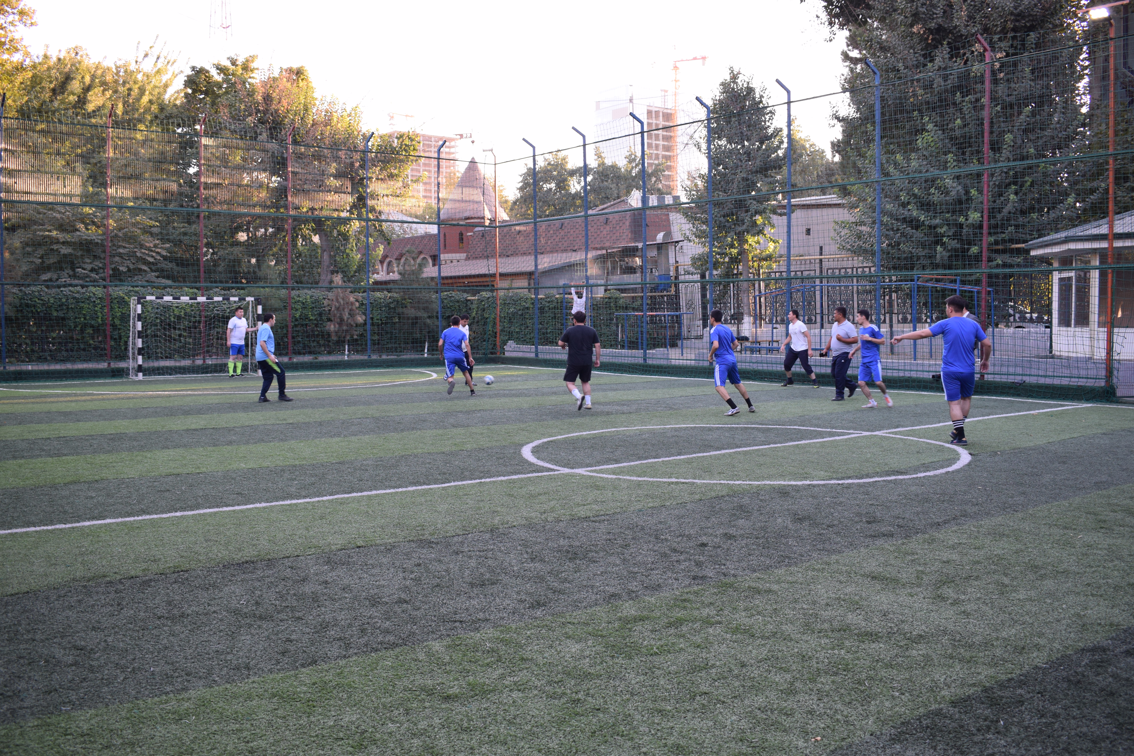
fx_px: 1039
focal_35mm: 33
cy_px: 378
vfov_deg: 40.0
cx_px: 567
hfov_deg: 57.2
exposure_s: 1/125
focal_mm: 22
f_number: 5.6
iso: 400
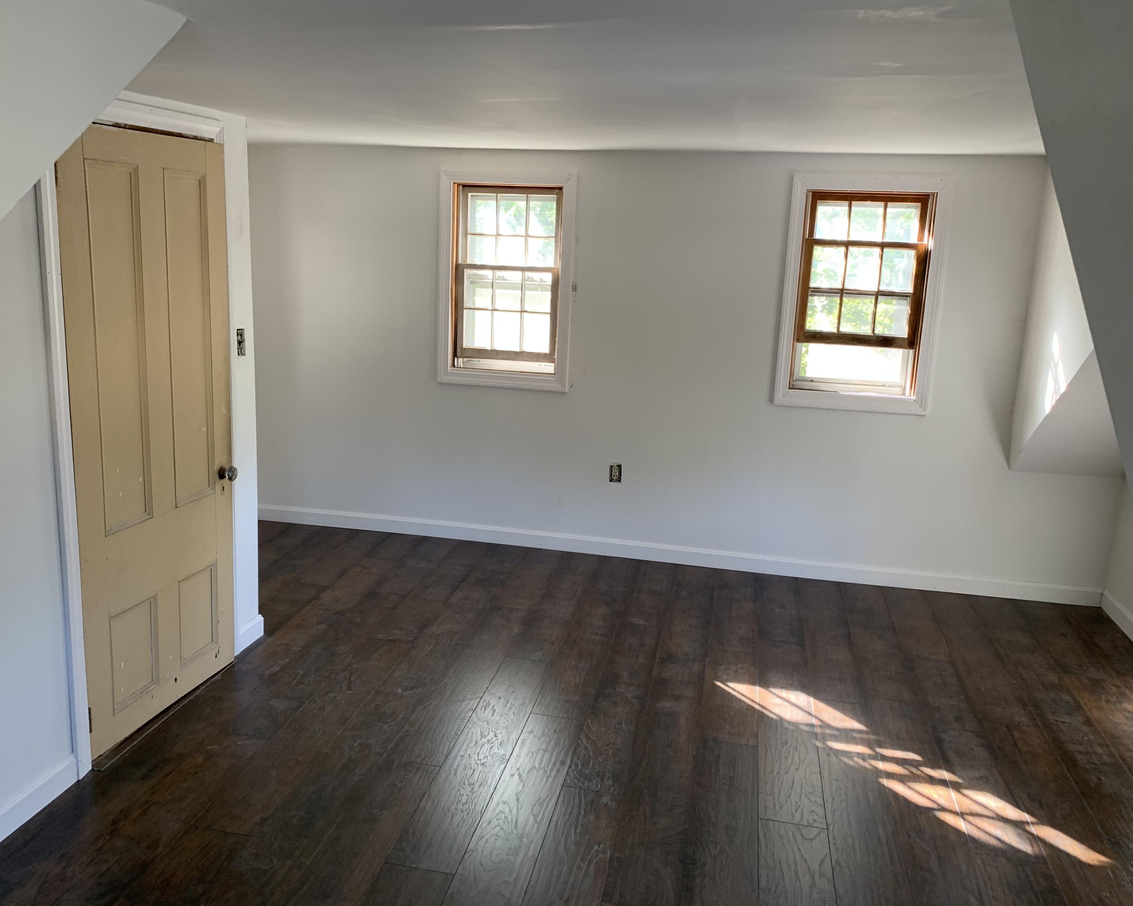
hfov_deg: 62.1
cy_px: 443
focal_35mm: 28
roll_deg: -1.9
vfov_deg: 51.5
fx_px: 939
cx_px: 524
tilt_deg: -12.3
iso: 100
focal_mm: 4.25
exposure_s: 1/71
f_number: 1.8
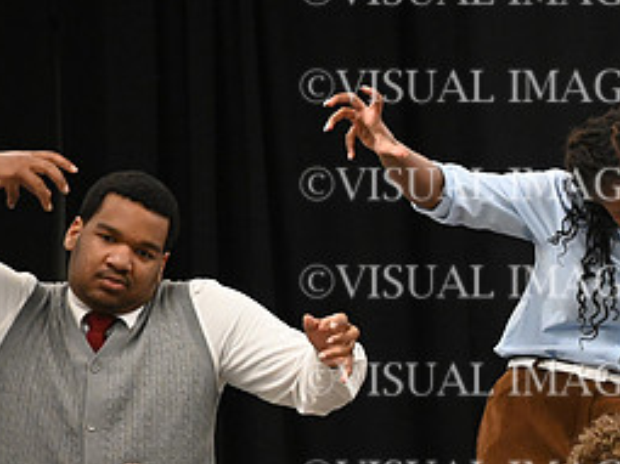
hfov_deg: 3.4
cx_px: 652
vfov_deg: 2.5
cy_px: 330
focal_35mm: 590
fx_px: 10562
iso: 10000
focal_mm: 270
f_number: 6
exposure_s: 1/250
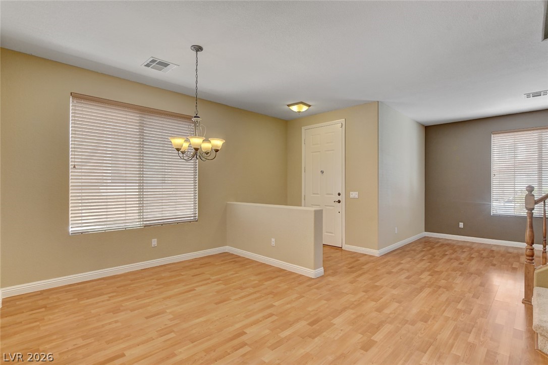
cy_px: 182
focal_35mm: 17
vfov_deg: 70.4
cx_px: 274
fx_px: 259
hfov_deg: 93.3
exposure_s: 1/4
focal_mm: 11.5
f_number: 9
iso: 640
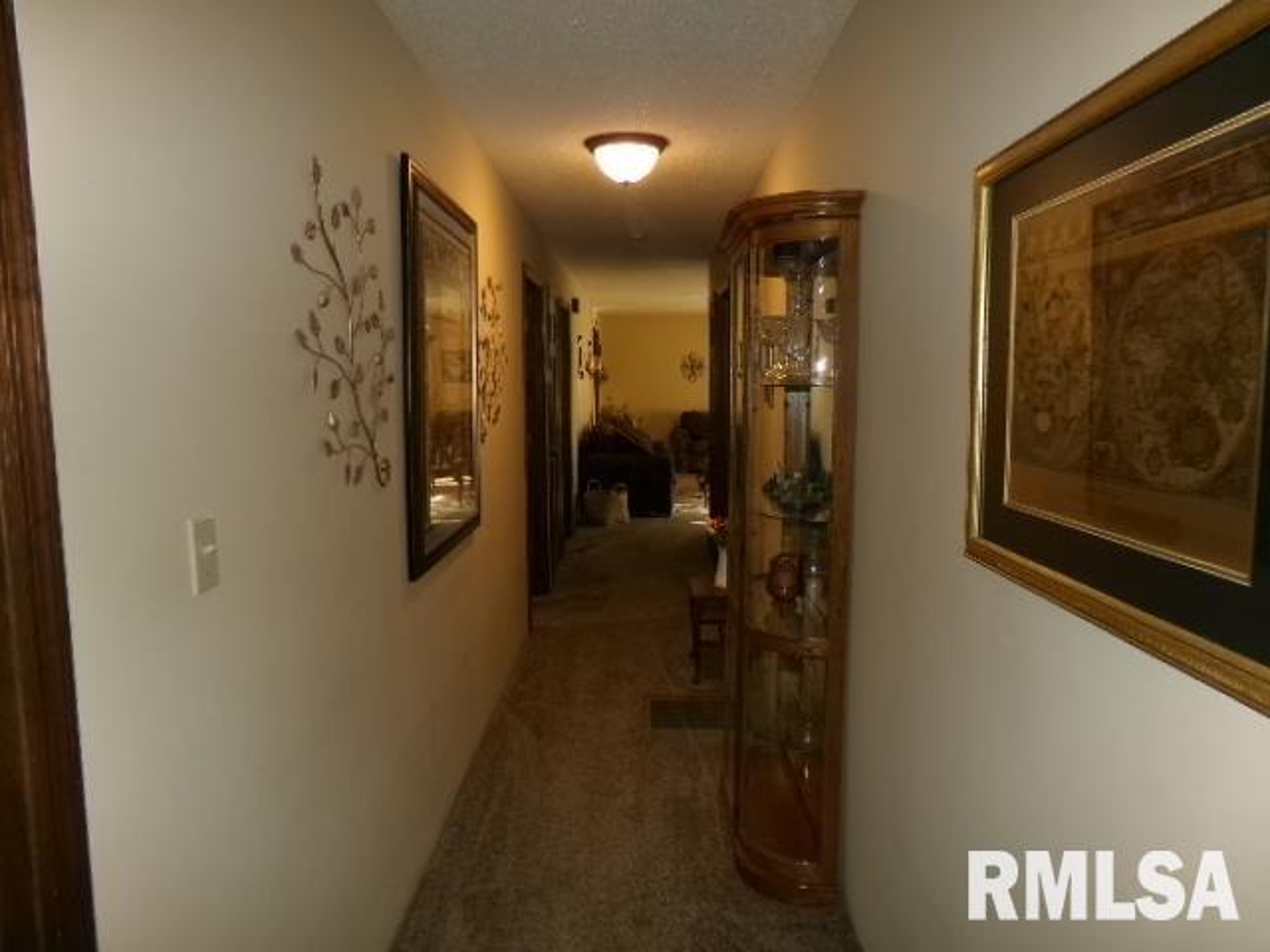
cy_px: 476
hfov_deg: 71.6
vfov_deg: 56.8
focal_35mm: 24
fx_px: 881
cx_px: 635
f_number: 3.7
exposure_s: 1/34
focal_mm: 4.3
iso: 200
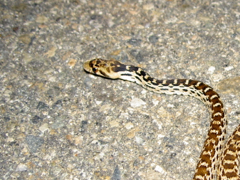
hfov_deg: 25.7
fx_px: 513
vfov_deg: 19.8
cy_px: 137
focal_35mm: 74
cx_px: 207
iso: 100
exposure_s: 1/60
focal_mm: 8
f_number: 2.8
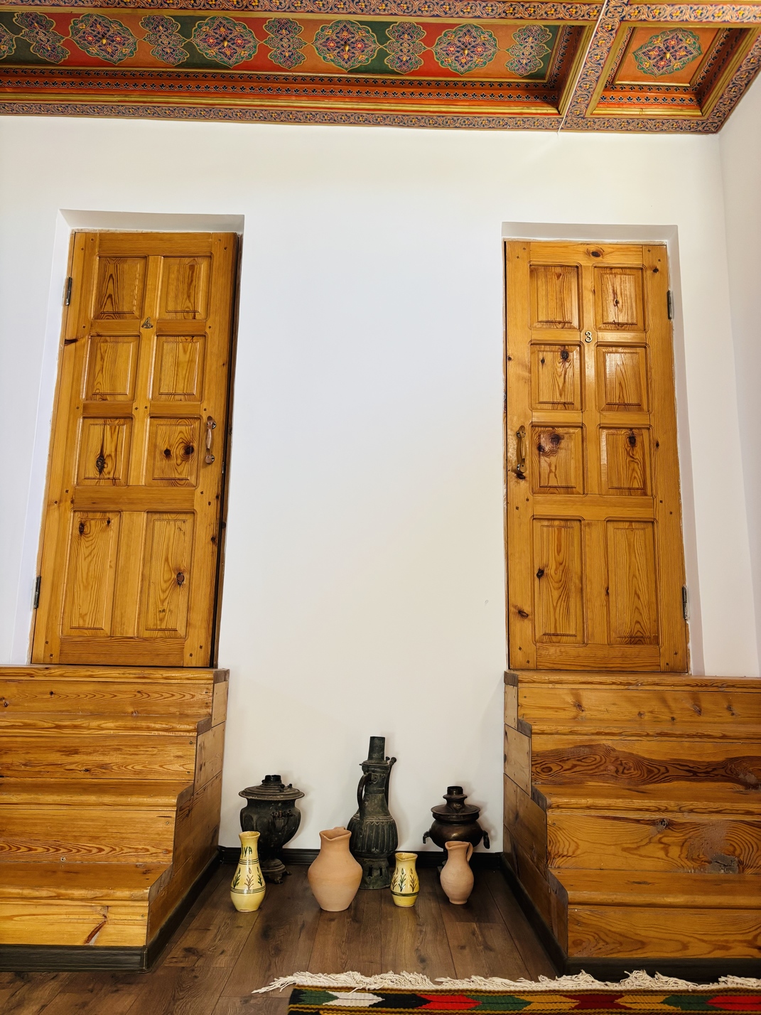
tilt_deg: +8.9
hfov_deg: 53.1
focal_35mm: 26
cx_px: 380
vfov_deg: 67.3
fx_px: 762
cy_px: 508
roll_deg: -2.0
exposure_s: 1/60
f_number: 1.6
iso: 160
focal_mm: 5.96
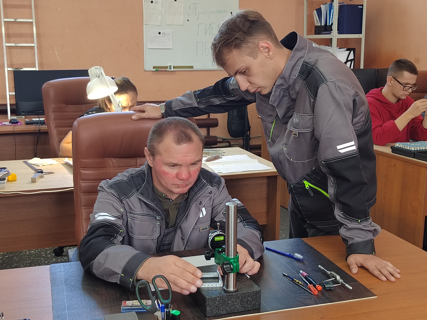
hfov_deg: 41.2
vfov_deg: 31.5
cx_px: 214
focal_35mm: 46
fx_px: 567
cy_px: 160
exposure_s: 1/100
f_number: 1.9
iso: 1053
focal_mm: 5.52
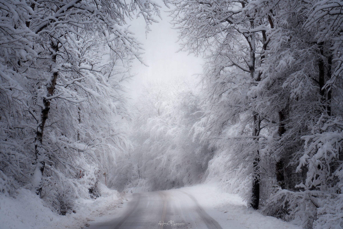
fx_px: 1001
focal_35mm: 105
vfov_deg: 13.0
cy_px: 114
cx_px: 172
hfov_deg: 19.5
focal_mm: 105
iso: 640
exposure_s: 1/40
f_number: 9
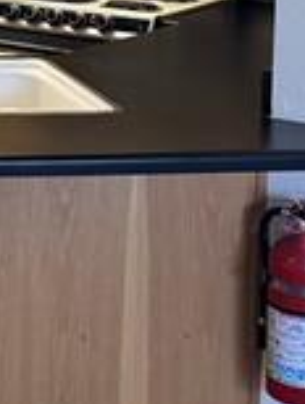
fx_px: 1183
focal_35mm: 101
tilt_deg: -7.3
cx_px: -260
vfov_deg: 18.5
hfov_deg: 13.1
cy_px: -71
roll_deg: -0.5
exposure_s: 1/60
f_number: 1.6
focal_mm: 5.96
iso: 160
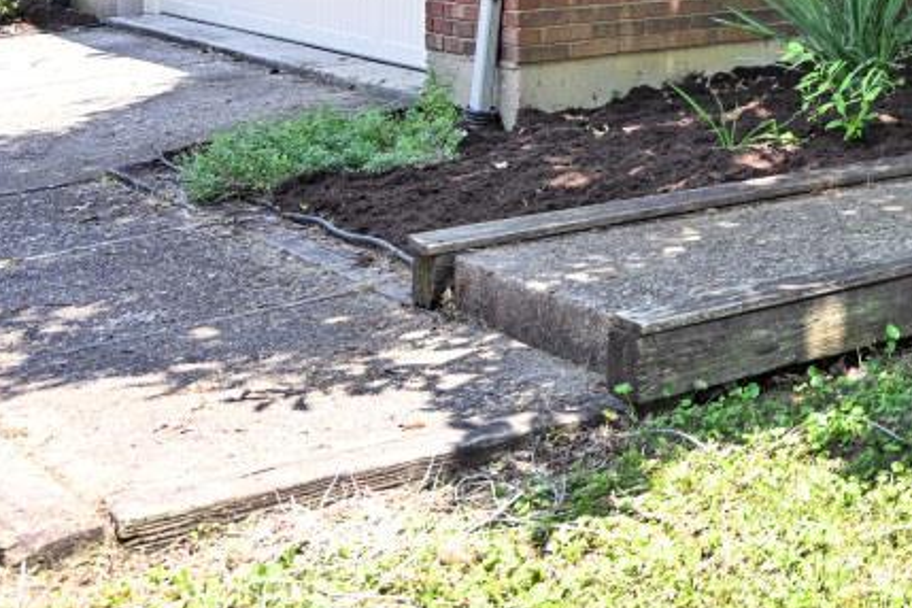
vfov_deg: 17.5
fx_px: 1818
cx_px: 1418
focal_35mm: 72
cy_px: -244
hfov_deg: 22.4
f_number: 4
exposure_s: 1/250
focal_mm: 20.5
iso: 220
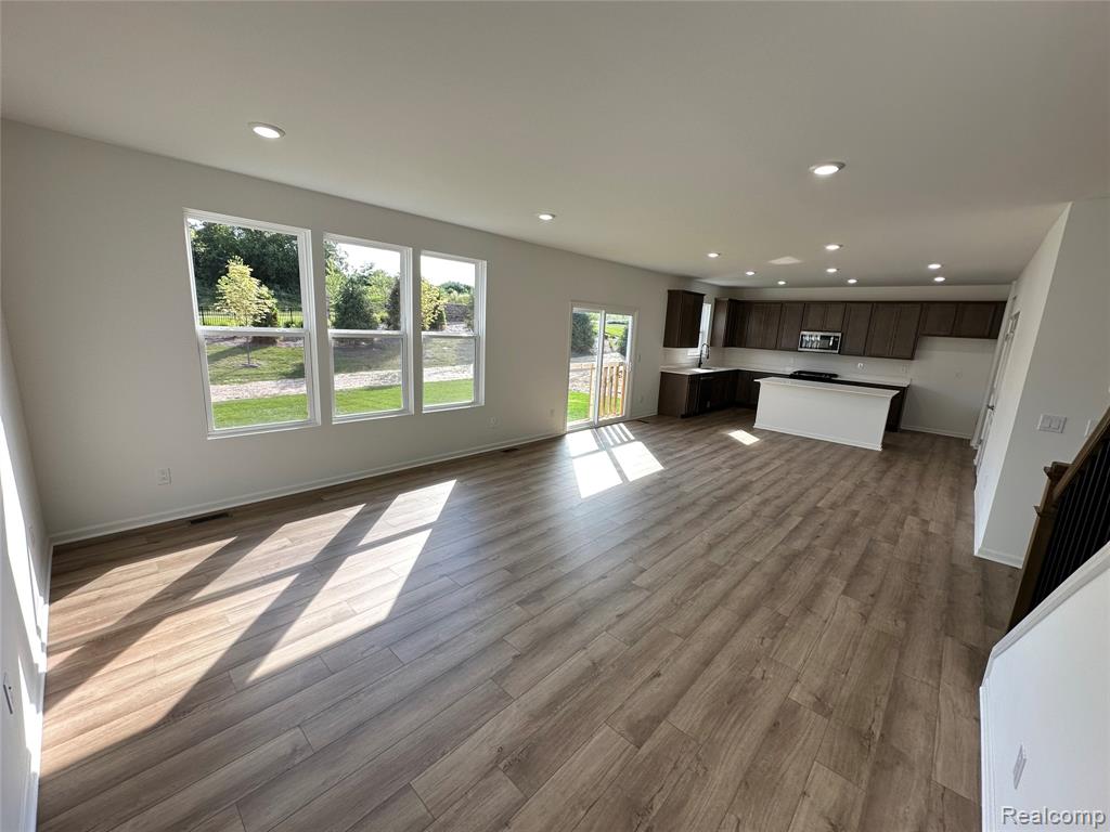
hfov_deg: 102.1
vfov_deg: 85.7
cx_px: 555
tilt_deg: -11.8
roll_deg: -2.9
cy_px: 416
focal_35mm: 14
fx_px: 449
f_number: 2.2
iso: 50
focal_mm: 2.22
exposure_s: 1/120
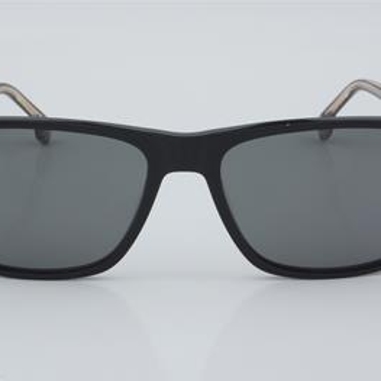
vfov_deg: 16.3
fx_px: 1328
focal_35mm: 107
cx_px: 184
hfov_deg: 16.3
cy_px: 191
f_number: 32
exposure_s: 1/4
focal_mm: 55
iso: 100
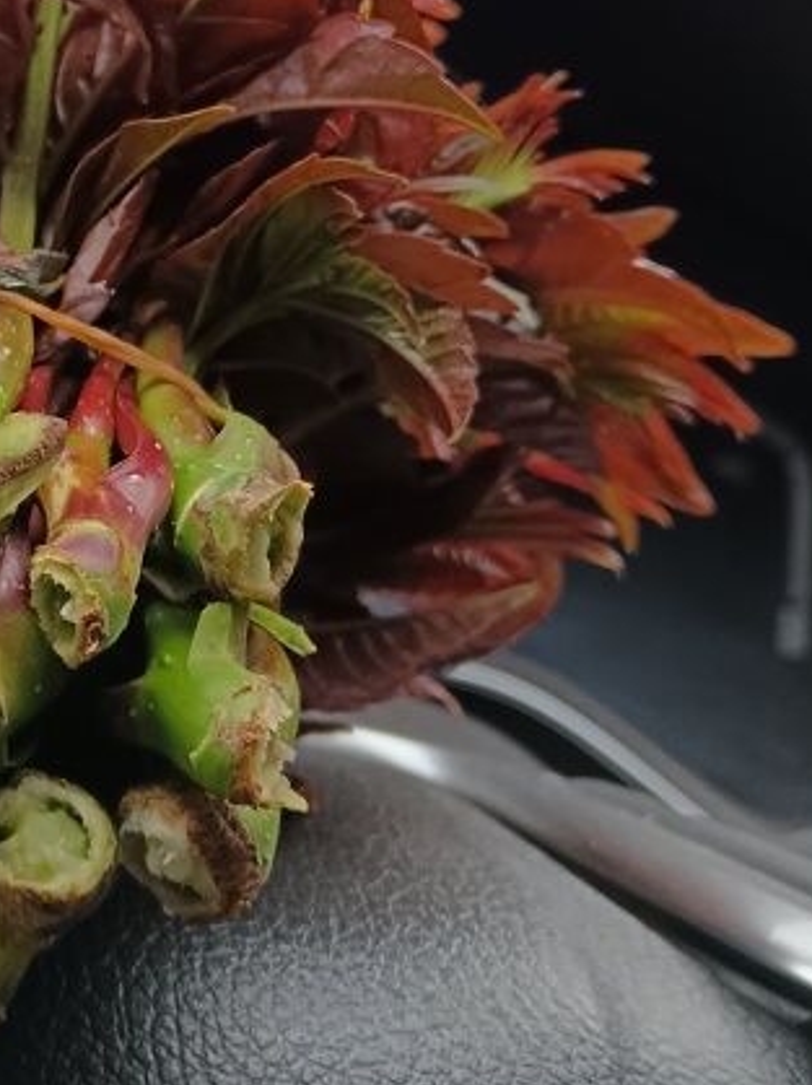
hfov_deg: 20.5
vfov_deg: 27.4
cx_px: -23
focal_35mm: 69
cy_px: 170
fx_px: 2160
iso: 548
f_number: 1.9
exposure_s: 1/100
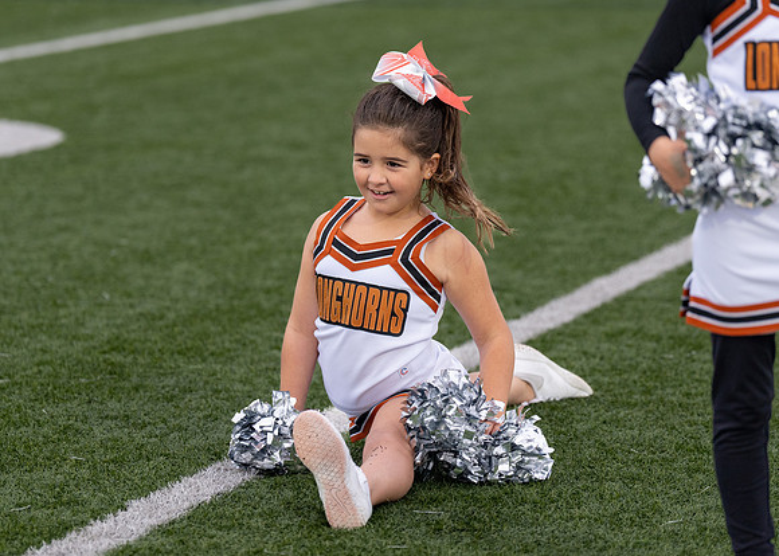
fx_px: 3844
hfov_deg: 11.6
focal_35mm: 174
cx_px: 387
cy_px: 246
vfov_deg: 8.3
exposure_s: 1/1000
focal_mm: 127
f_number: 2.8
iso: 640
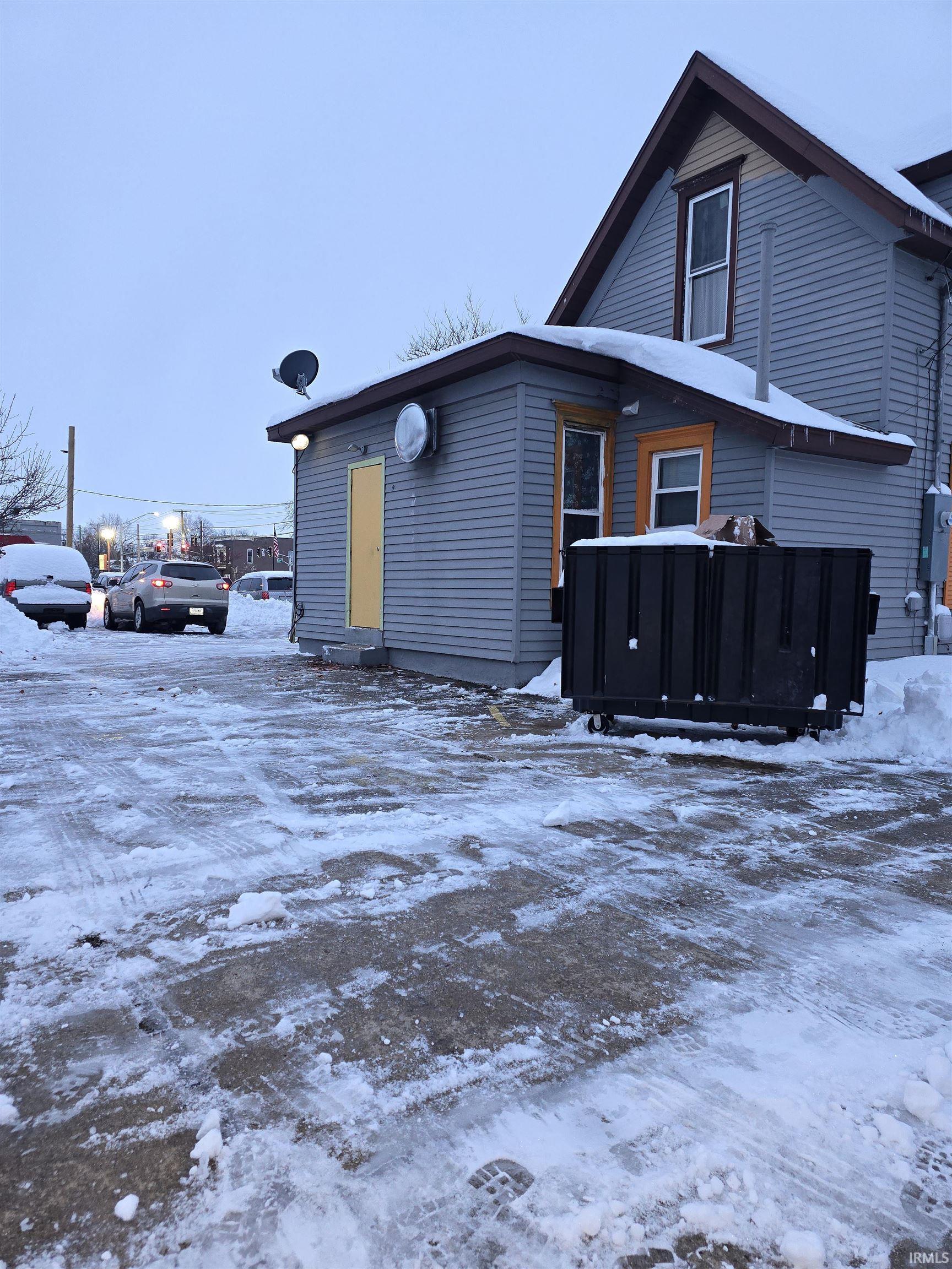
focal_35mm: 23
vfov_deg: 73.9
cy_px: 634
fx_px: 843
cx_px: 476
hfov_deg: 58.9
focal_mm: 6.3
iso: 125
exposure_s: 1/24
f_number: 1.7
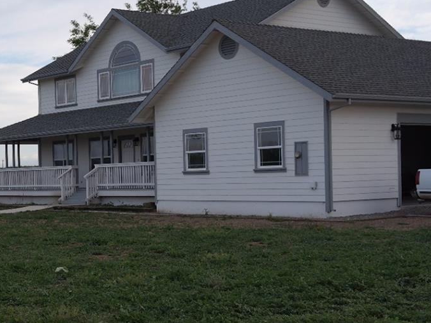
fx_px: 797
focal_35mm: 64
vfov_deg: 22.9
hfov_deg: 28.2
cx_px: -15
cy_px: 194
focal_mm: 20
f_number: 5
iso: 100
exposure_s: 1/180
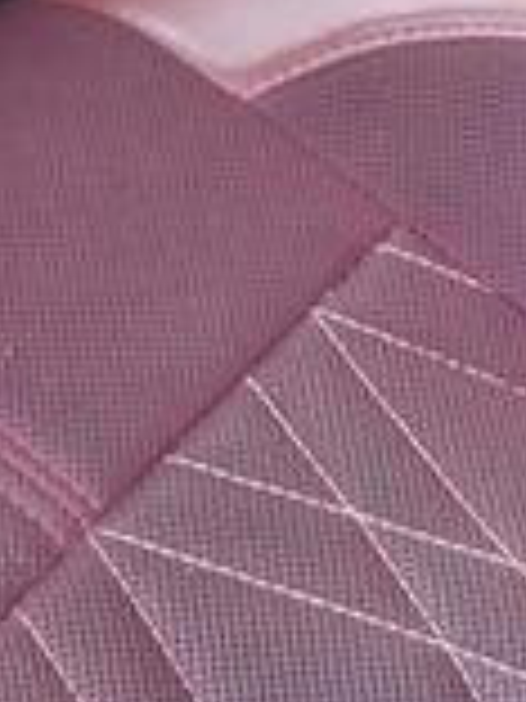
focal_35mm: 139
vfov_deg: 13.8
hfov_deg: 10.6
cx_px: -13
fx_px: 2816
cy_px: -160
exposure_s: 1/100
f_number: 1.8
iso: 400
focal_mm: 7
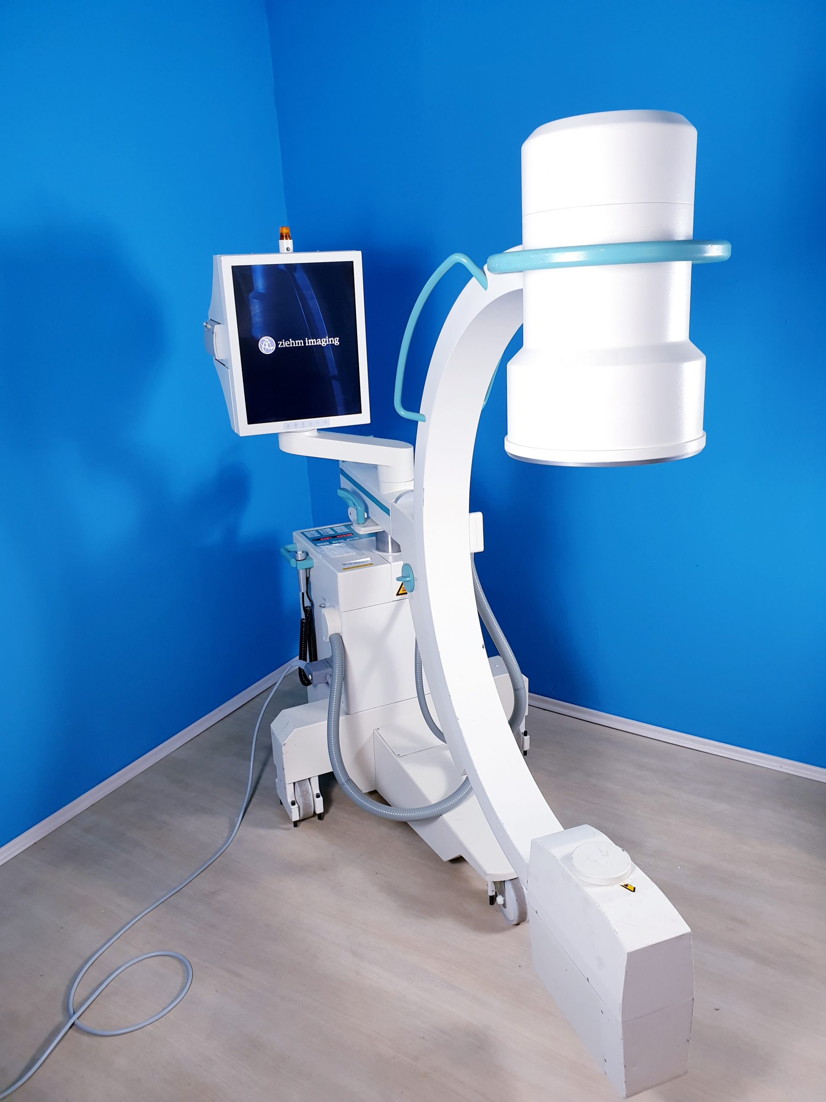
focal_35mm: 26
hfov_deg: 53.1
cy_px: 551
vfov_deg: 67.3
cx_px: 413
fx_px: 827
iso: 100
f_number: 2.4
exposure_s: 1/50
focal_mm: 4.3
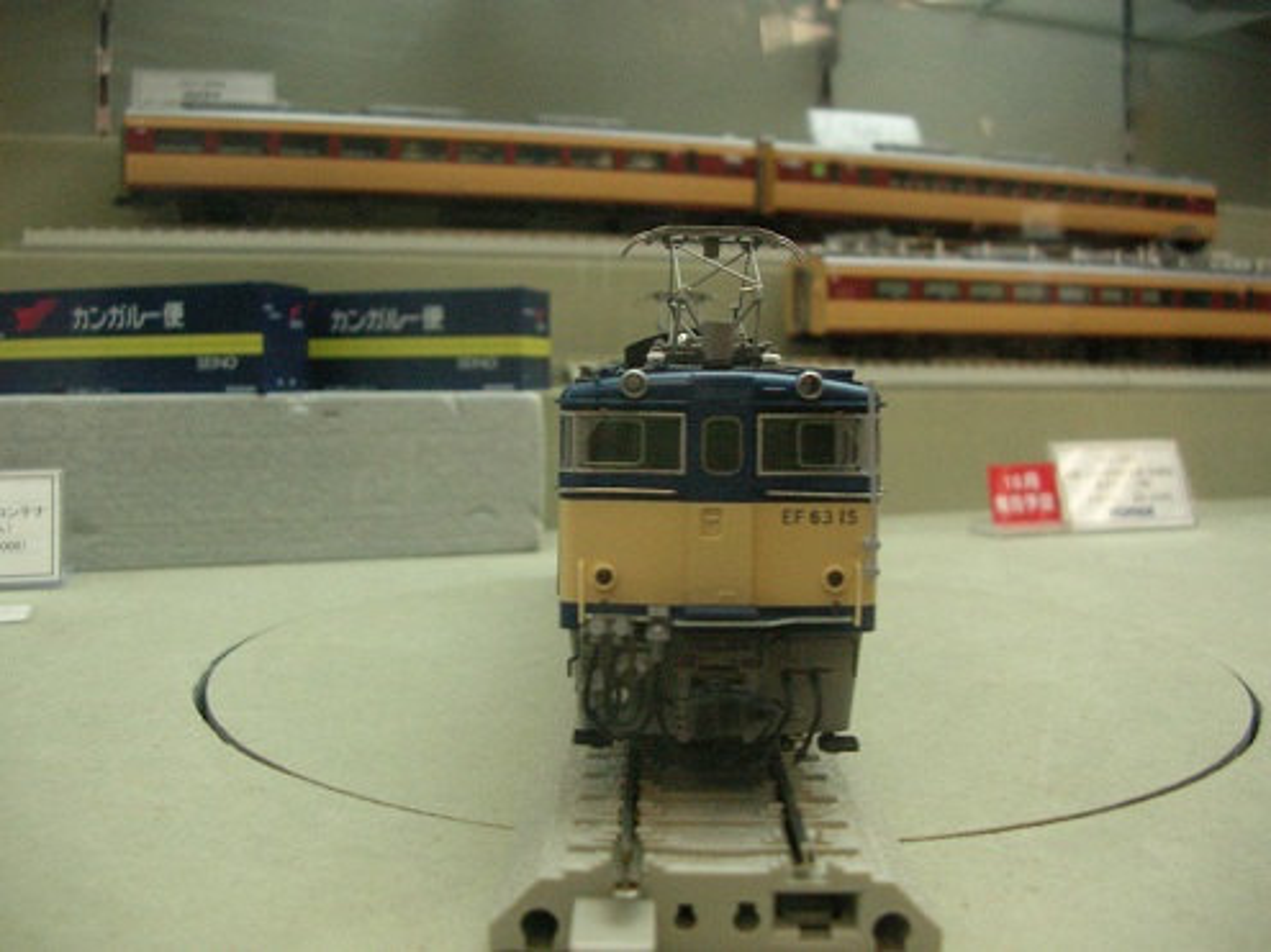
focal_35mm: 35
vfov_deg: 40.7
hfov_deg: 52.6
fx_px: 1285
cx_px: 636
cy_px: 476
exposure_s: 1/90
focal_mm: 5.8
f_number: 2.8
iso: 200
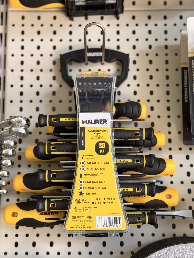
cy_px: 129
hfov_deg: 30.3
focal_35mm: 48
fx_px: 359
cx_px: 97
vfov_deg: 39.7
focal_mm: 6.76
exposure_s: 1/50
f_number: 1.78
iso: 100
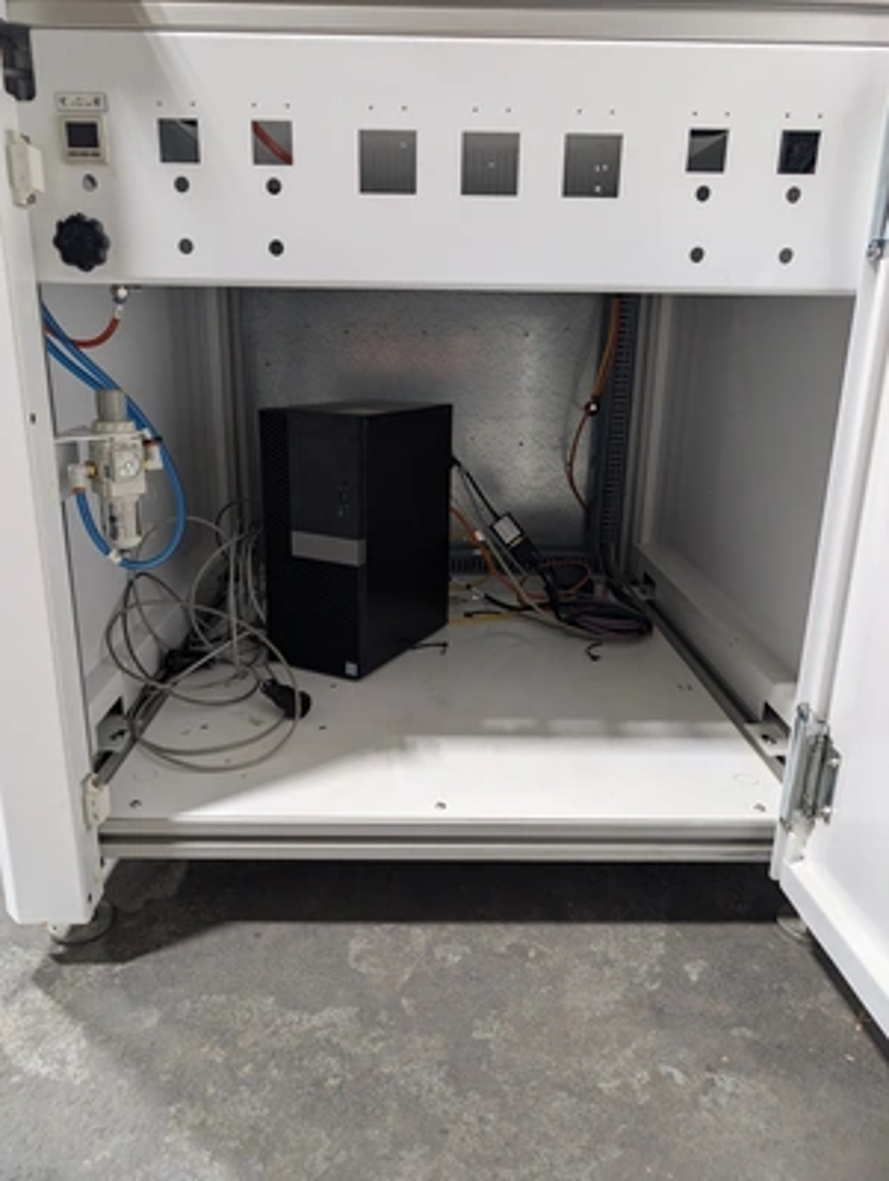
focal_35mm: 24
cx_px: 444
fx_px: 820
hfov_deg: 56.9
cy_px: 590
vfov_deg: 71.5
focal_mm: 6.9
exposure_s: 1/149
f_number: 1.68
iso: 324
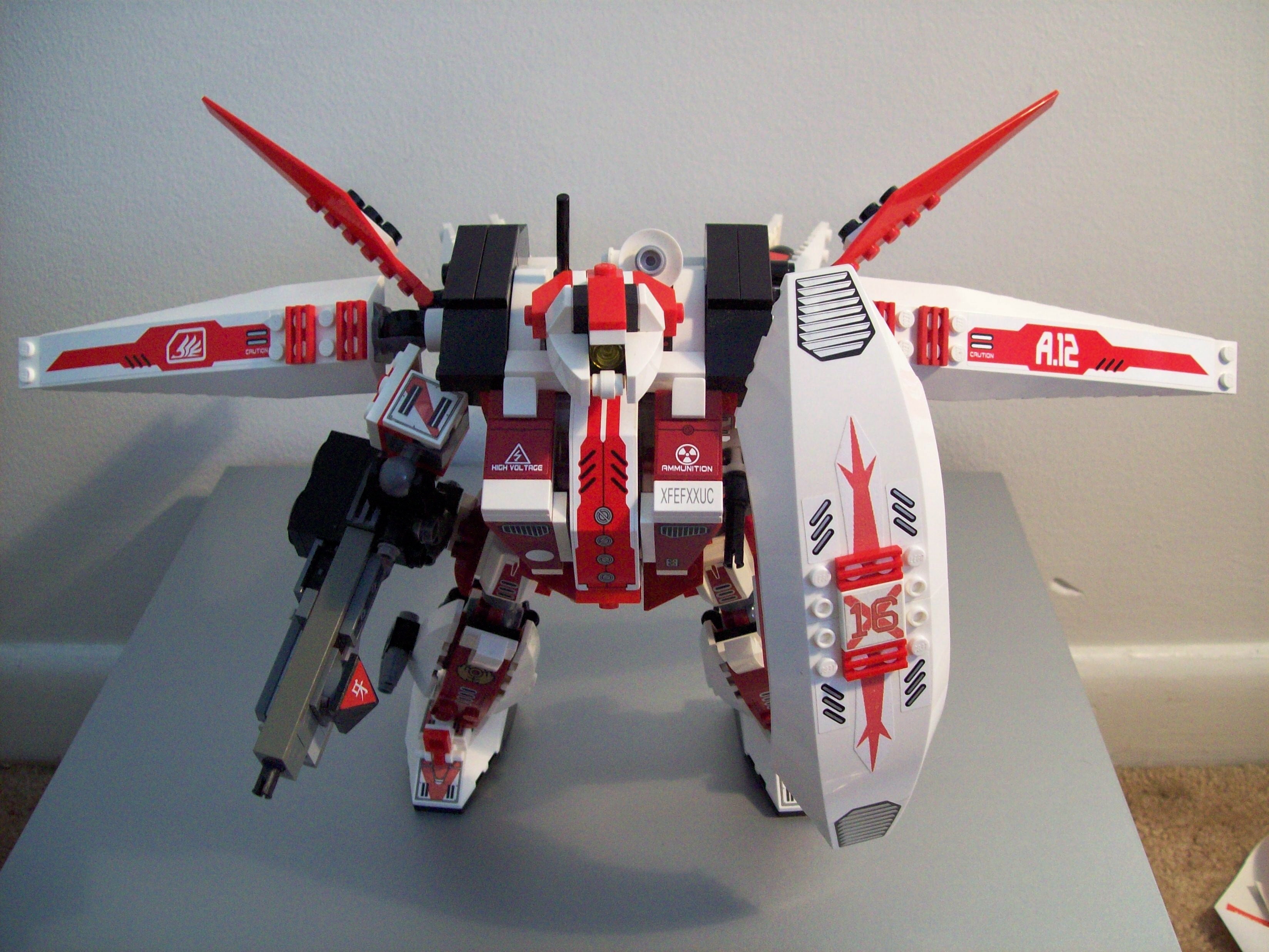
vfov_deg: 39.7
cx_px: 634
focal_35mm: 36
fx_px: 1320
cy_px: 476
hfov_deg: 51.4
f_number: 2.7
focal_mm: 6
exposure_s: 1/15
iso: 160
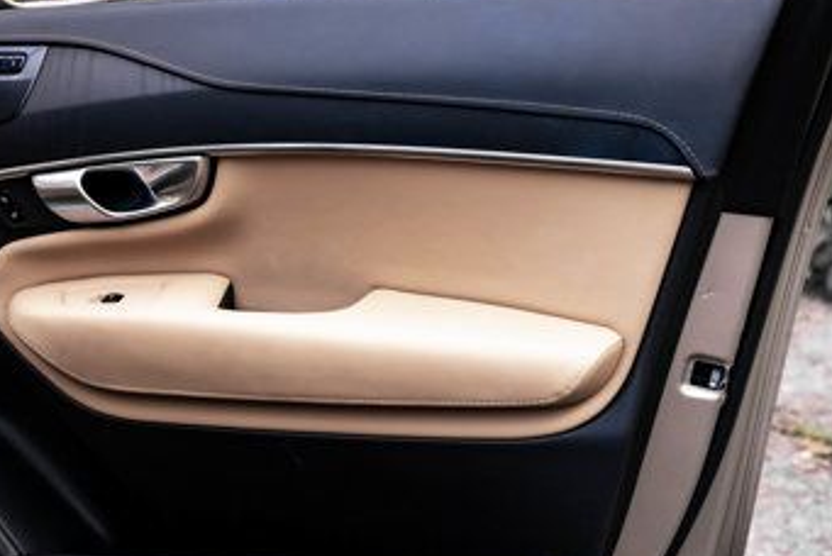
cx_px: 168
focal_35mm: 45
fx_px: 1041
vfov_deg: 29.9
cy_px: 289
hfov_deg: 41.7
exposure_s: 1/200
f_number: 4
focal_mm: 24
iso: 1000
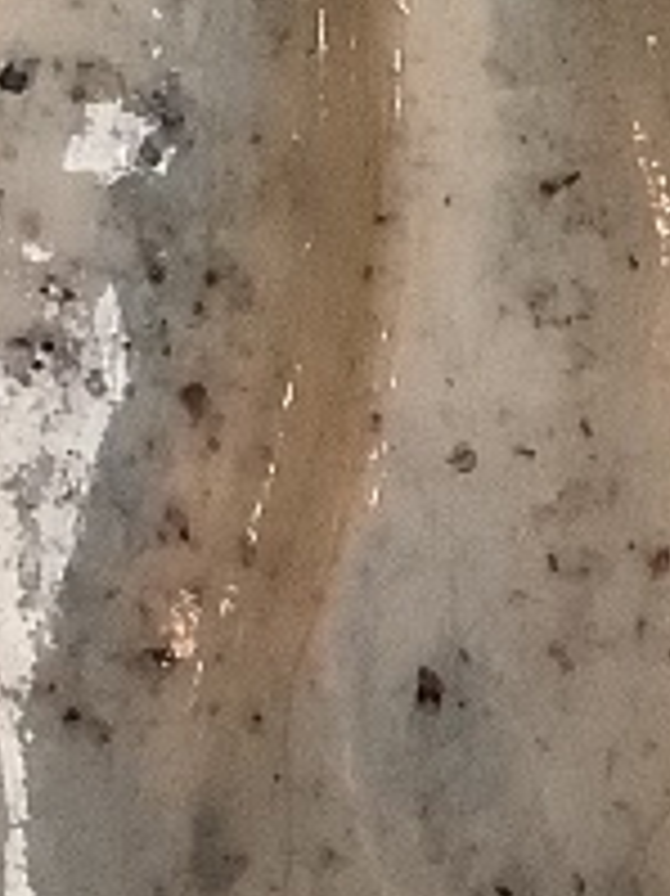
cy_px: 1211
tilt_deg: -39.9
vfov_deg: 10.3
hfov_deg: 7.8
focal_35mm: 187
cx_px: 994
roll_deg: +0.1
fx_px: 4831
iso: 400
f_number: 2.4
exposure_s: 1/33
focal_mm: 3.3
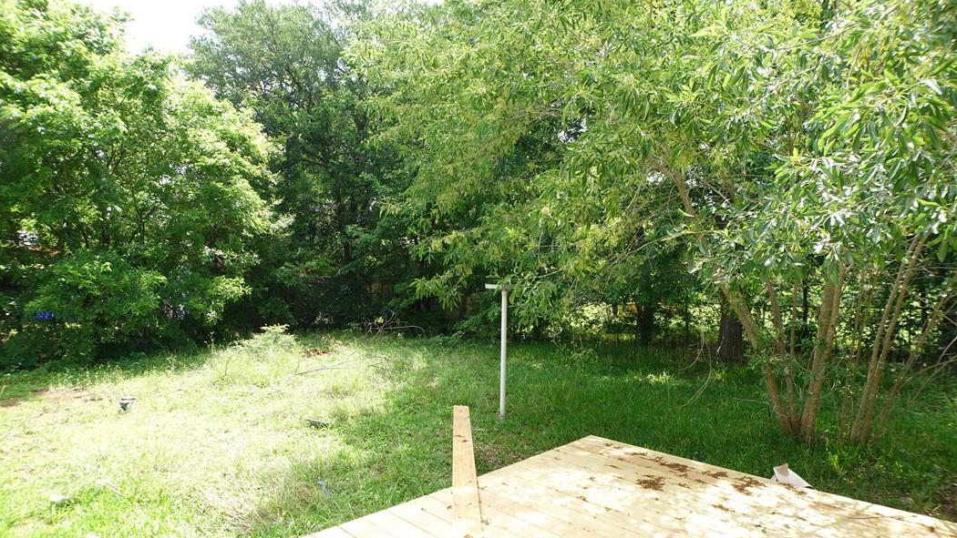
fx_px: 660
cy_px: 277
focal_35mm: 26
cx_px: 465
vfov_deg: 44.4
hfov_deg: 71.9
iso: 125
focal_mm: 9.4
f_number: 5.6
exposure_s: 1/100
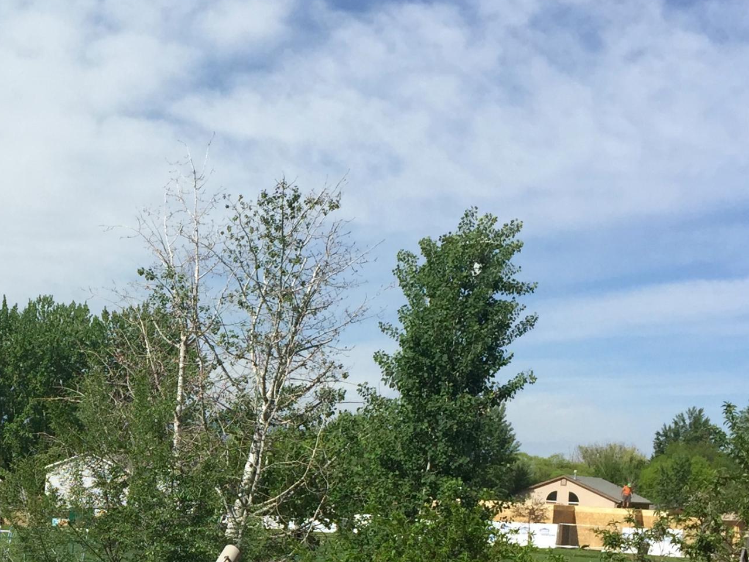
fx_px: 1472
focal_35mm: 68
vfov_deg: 21.3
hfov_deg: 27.1
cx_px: 20
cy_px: 462
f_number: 2.2
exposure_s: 1/2326
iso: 32
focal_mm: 4.15
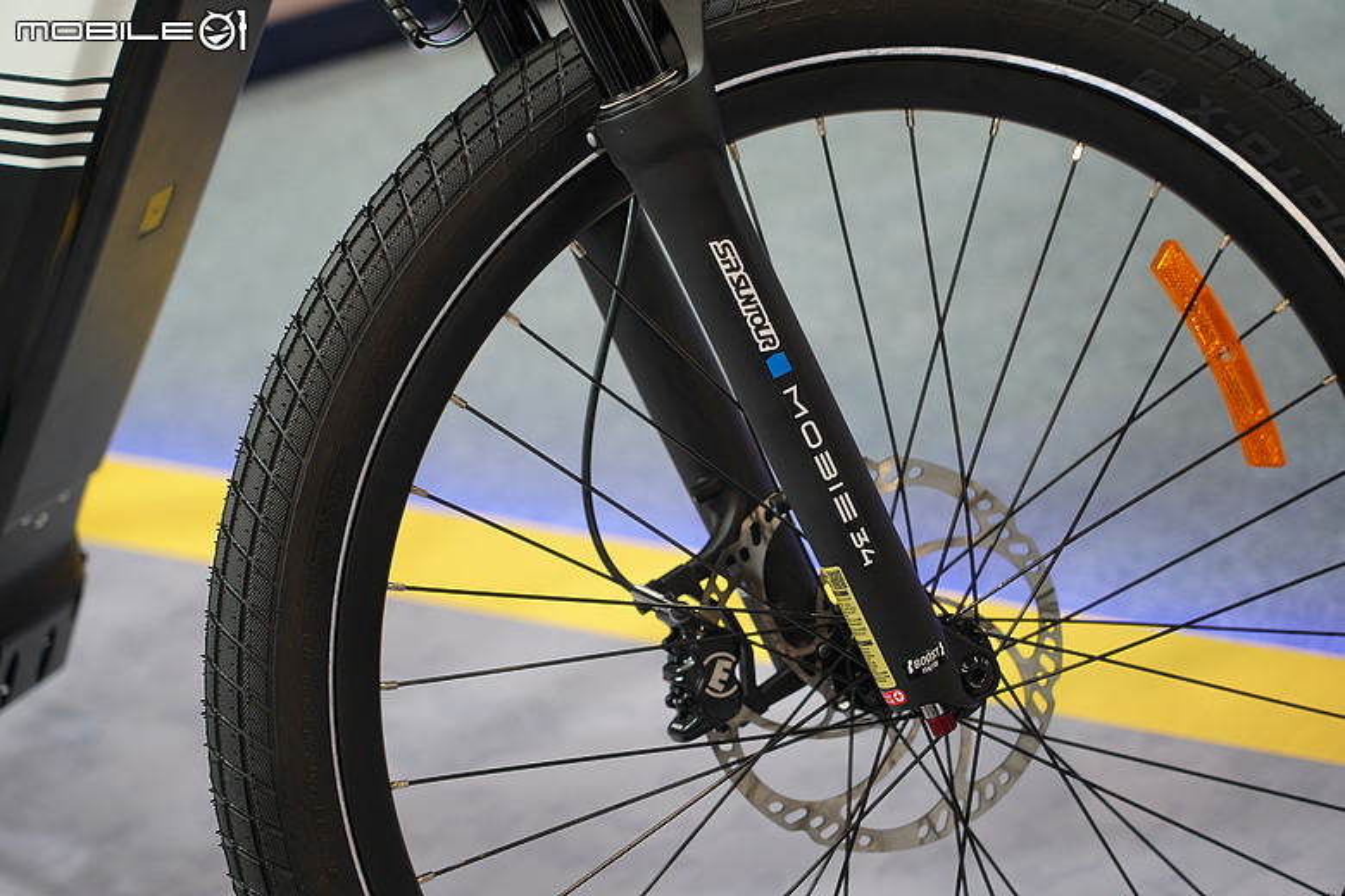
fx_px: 3661
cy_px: 448
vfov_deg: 14.0
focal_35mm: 98
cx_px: 672
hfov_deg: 20.8
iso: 800
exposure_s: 1/100
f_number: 4
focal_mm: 98
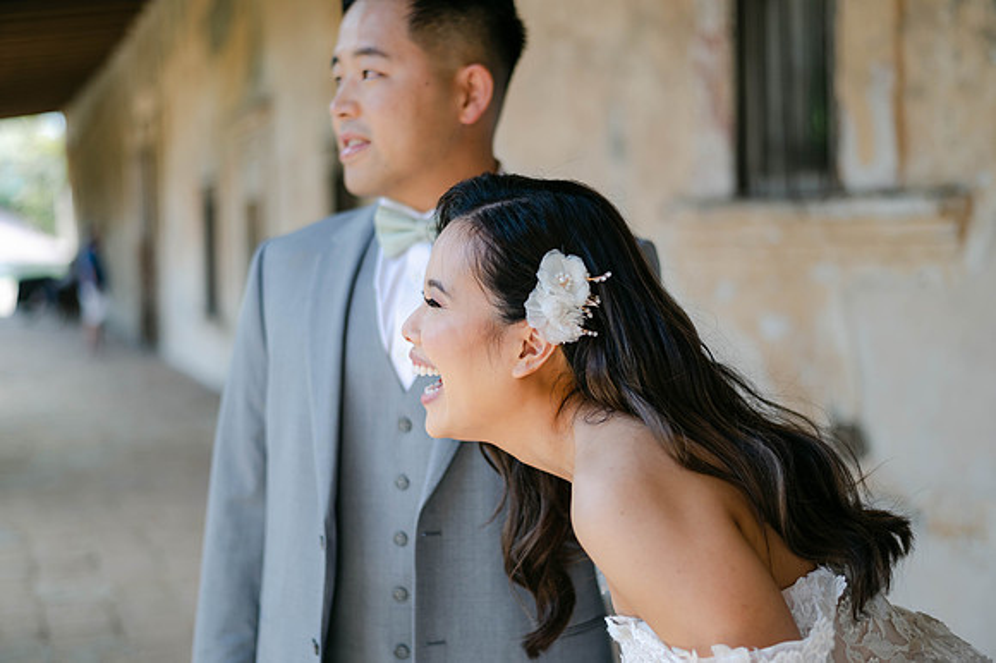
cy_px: 332
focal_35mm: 50
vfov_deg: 27.0
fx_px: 1382
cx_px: 498
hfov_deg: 39.6
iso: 100
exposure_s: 1/1000
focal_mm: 50
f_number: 2
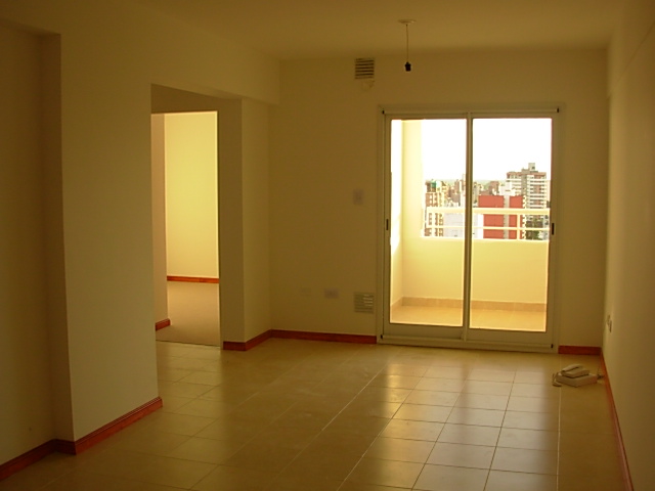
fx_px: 719
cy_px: 246
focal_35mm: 38
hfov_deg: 49.0
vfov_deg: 37.7
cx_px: 328
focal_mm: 6.3
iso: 50
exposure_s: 1/121
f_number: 2.9
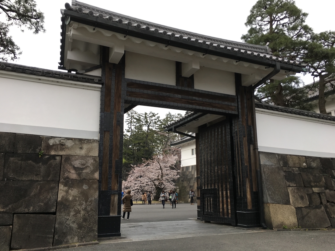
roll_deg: -0.1
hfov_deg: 61.7
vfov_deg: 48.2
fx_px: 281
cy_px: 126
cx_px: 168
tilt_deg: +14.2
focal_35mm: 29
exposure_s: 1/160
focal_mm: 4.15
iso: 25
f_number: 2.2
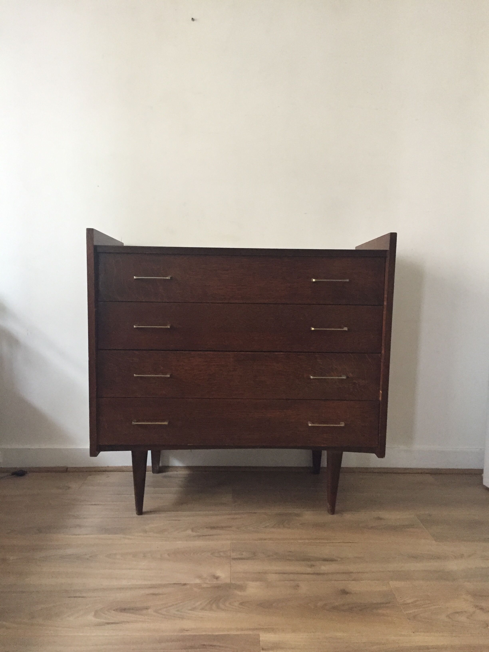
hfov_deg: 48.2
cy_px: 326
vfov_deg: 61.7
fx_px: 546
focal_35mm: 29
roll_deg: +0.0
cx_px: 244
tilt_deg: -6.8
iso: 250
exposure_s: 1/20
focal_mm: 4.15
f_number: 2.2
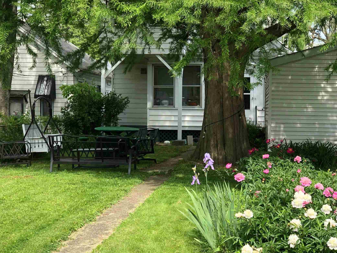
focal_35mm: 77
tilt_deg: -0.7
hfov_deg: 25.3
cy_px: 133
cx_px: 184
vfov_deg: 19.1
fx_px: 750
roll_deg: -0.6
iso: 16
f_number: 2.4
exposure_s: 1/306
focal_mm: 6
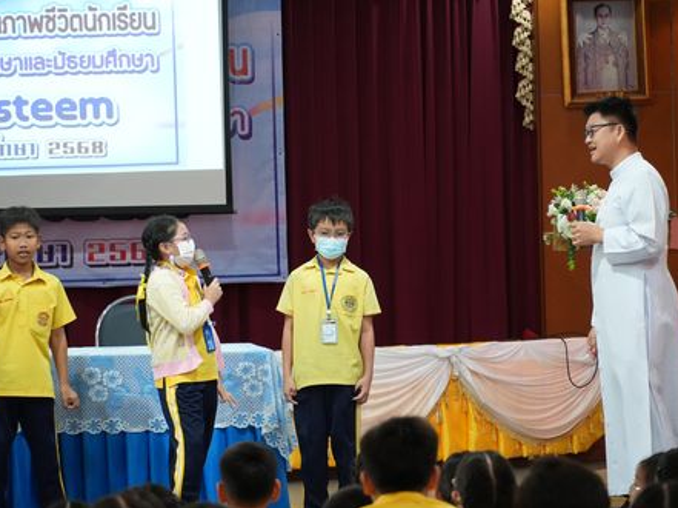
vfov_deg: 7.3
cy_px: 255
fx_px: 4003
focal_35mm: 205
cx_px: 366
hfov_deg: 9.7
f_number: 5.6
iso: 4000
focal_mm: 125
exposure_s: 1/80
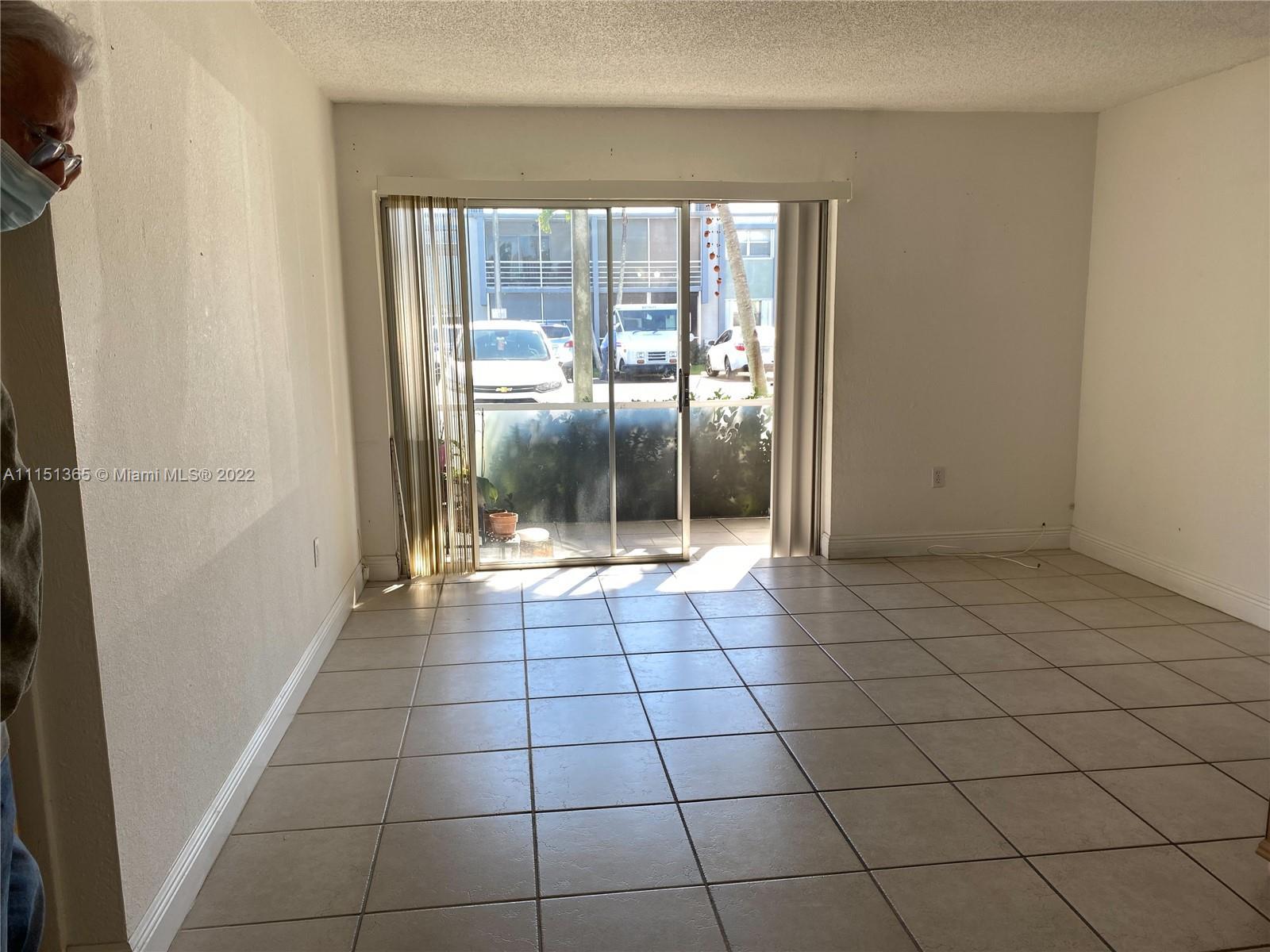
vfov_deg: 53.1
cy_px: 476
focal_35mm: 26
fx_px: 954
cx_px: 635
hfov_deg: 67.3
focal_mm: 4.25
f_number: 1.8
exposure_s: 1/125
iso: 32
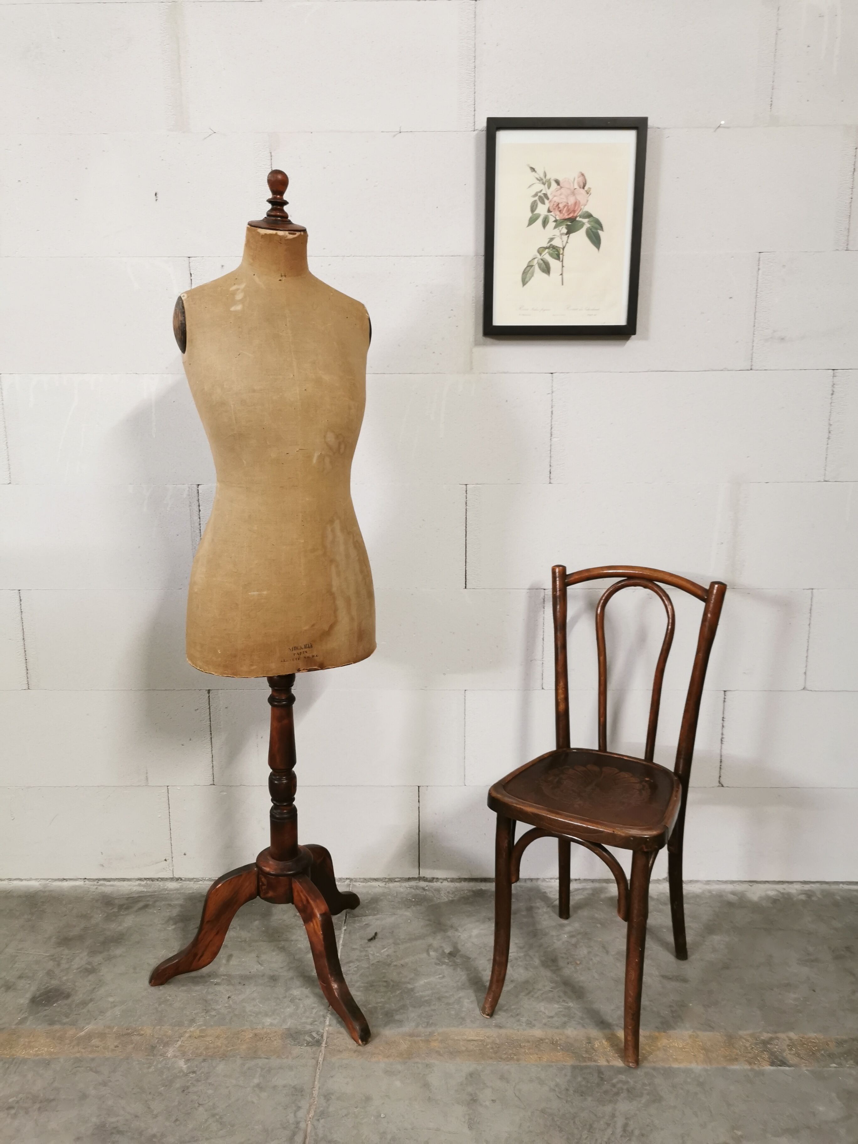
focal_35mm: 27
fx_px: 892
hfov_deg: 51.4
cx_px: 429
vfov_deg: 65.3
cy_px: 572
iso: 320
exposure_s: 1/33.3
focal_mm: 5.58
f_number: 1.8
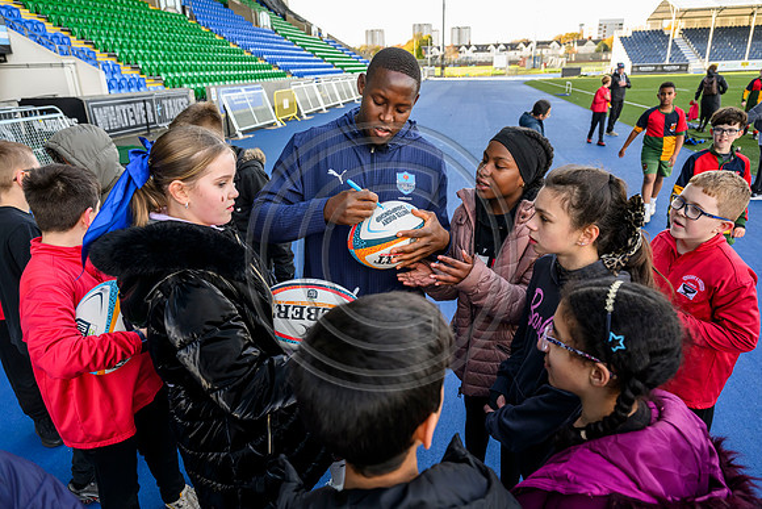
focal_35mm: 24
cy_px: 254
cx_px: 381
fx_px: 508
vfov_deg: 53.2
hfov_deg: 73.7
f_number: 4.5
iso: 1000
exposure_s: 1/400
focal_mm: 24
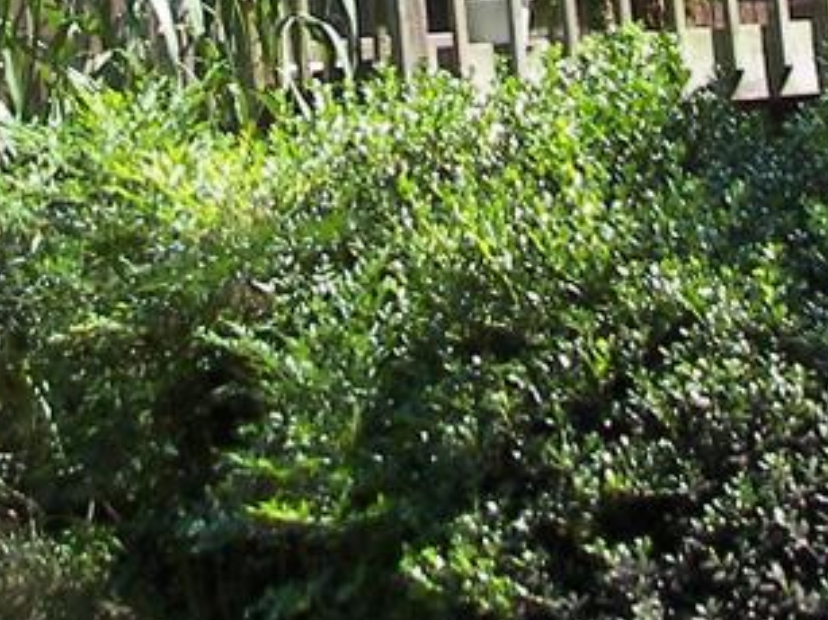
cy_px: -353
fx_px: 3587
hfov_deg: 13.2
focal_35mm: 150
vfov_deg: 9.6
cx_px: 480
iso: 50
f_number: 2.8
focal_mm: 6
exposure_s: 1/250
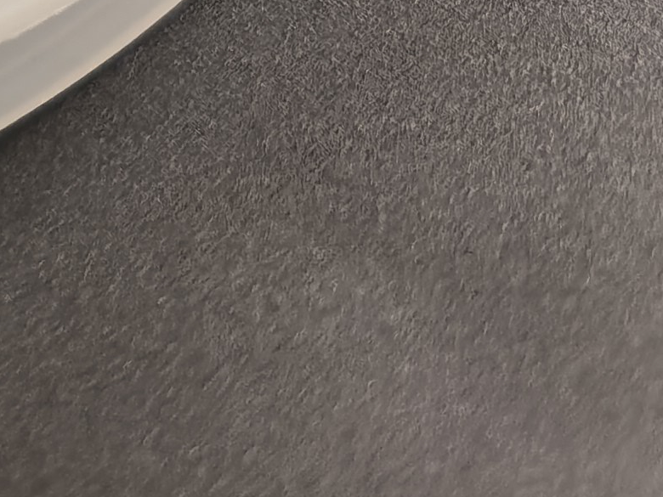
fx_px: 2413
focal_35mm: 126
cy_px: -756
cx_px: -887
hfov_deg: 12.5
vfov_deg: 10.0
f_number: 2
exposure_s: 1/100
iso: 160
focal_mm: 5.75
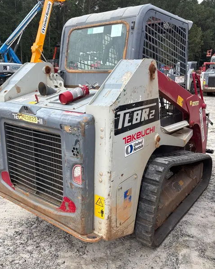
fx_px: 247
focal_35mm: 31
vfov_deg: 57.2
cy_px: 131
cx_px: 102
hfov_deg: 47.1
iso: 50
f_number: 1.6
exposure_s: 1/442
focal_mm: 5.96
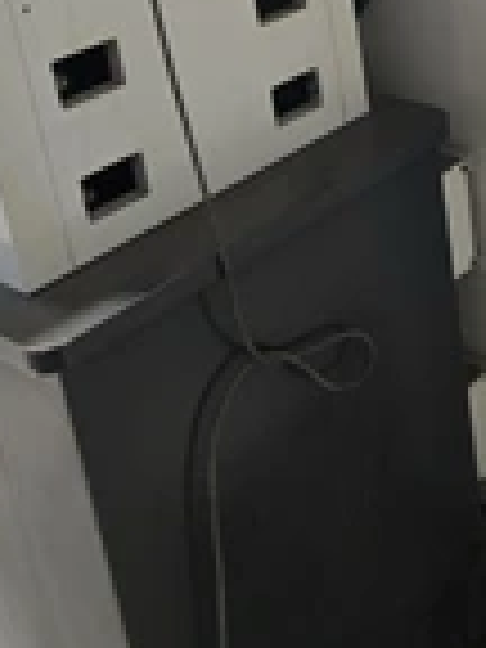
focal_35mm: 64
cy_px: 22
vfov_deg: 28.6
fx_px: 1198
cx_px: 513
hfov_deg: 21.9
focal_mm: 5.4
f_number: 1.8
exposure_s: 1/120
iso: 640
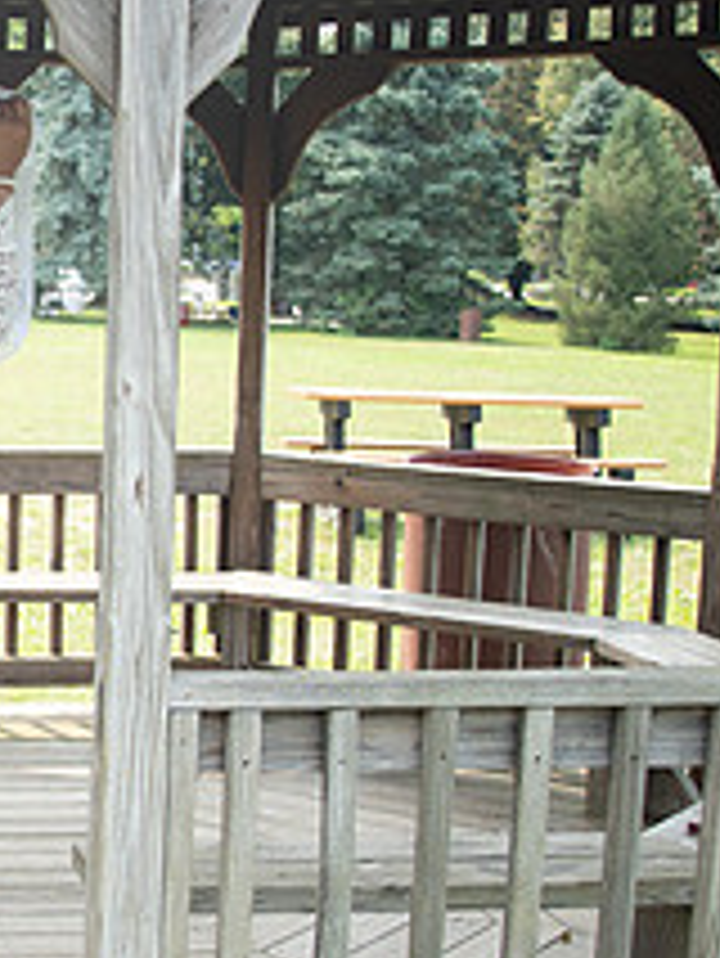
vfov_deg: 25.6
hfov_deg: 18.1
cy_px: 524
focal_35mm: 76
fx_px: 2106
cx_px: -230
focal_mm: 28
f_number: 3.7
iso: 800
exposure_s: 1/1600
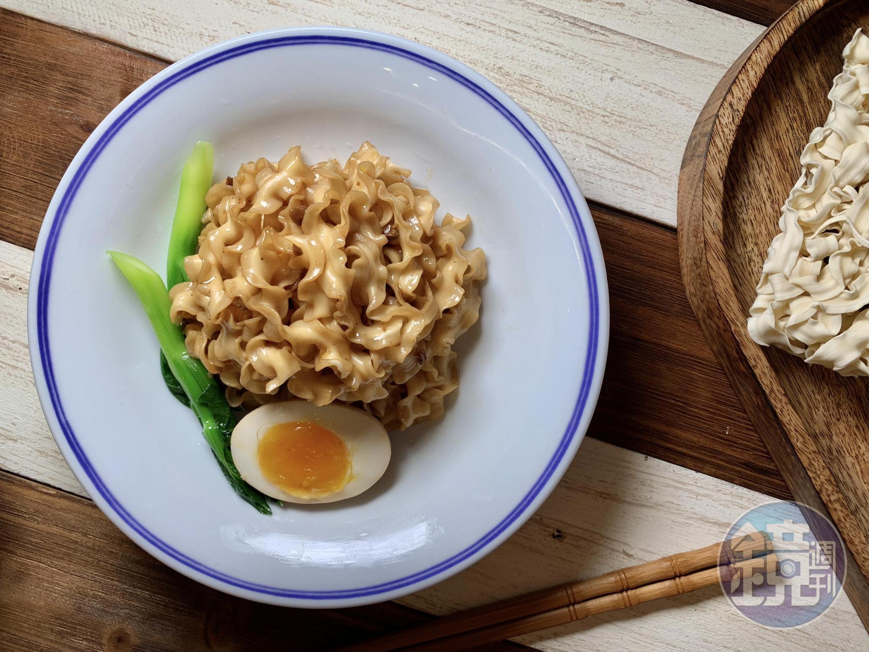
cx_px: 434
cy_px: 326
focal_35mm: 26
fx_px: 653
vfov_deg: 53.1
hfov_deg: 67.3
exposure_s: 1/121
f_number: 1.8
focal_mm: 4.25
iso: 50
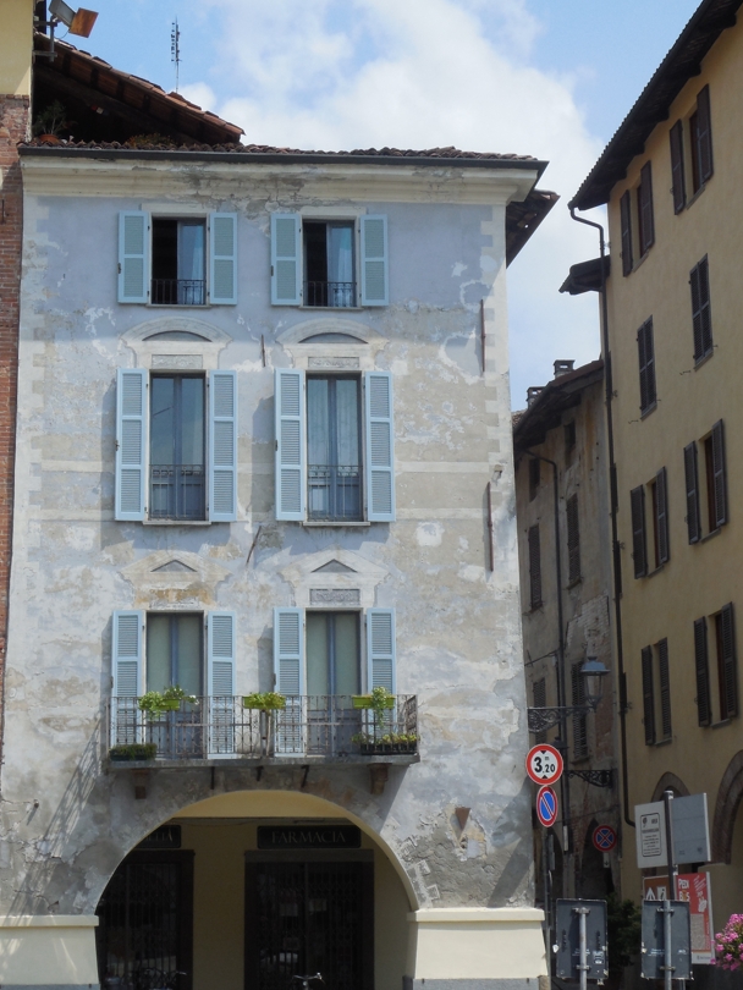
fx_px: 1916
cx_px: 276
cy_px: 550
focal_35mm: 67
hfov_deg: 21.9
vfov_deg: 28.9
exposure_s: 1/1250
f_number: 4
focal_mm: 9.4
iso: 125
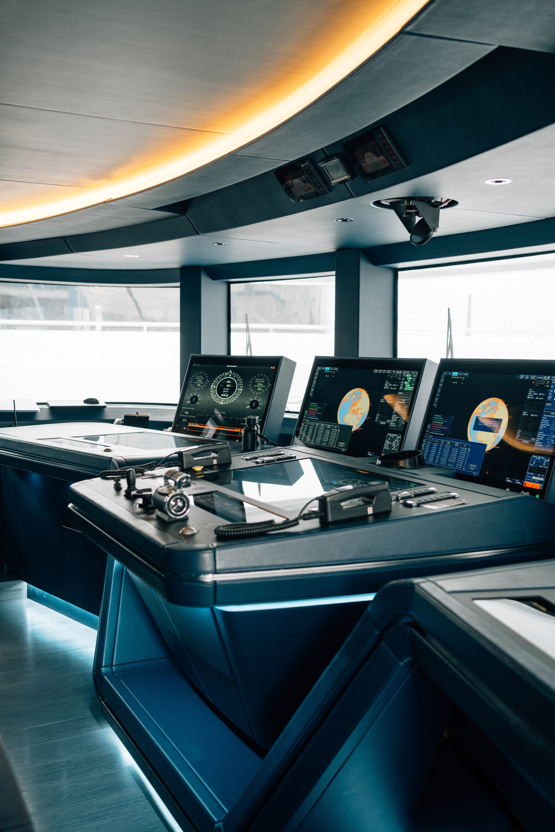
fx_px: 809
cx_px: 278
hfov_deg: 37.9
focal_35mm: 35
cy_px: 416
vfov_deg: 54.4
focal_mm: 35
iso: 400
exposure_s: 1/200
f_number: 2.8
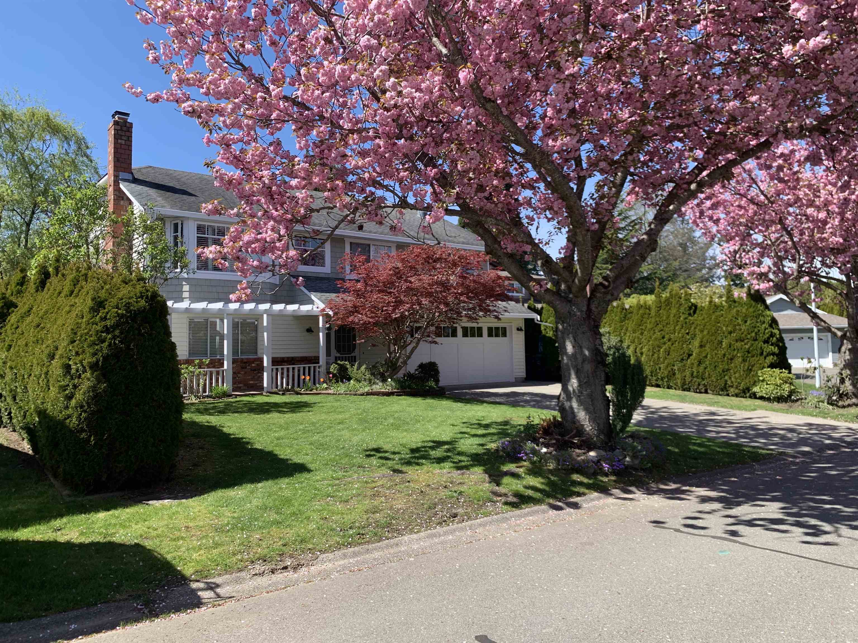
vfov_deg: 53.1
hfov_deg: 67.3
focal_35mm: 26
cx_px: 429
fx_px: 644
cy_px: 322
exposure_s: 1/1001
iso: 25
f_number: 1.8
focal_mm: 4.25
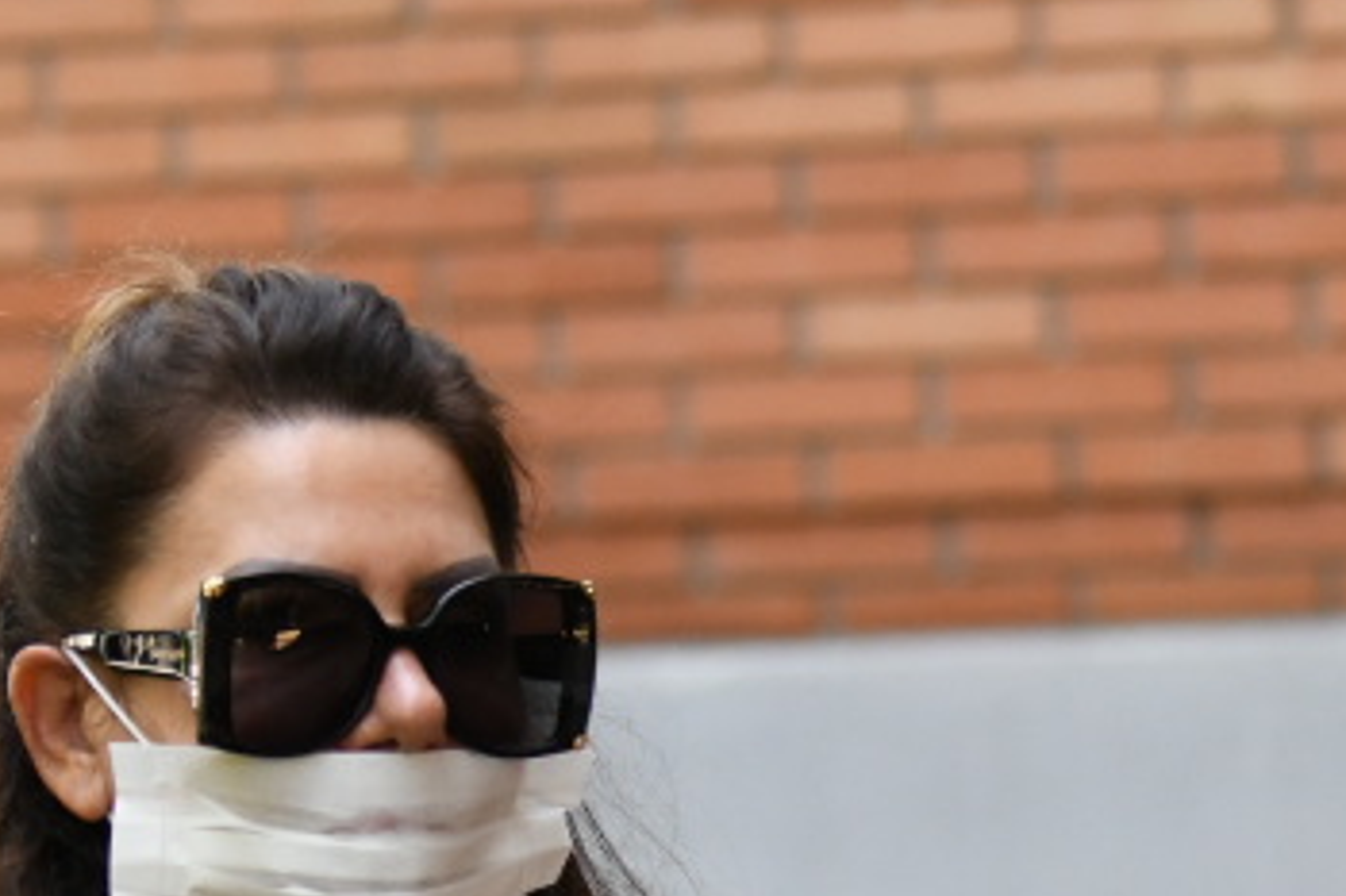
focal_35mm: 324
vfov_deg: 4.2
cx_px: 1234
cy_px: 1250
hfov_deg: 6.3
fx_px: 12108
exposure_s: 1/800
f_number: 3.2
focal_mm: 70
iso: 1000
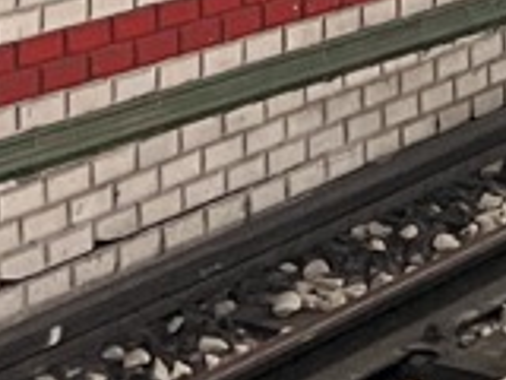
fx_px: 2850
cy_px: -716
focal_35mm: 195
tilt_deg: -0.8
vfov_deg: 6.9
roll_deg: +2.7
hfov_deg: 9.8
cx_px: 797
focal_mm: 5.7
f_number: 1.5
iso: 320
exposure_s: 1/50
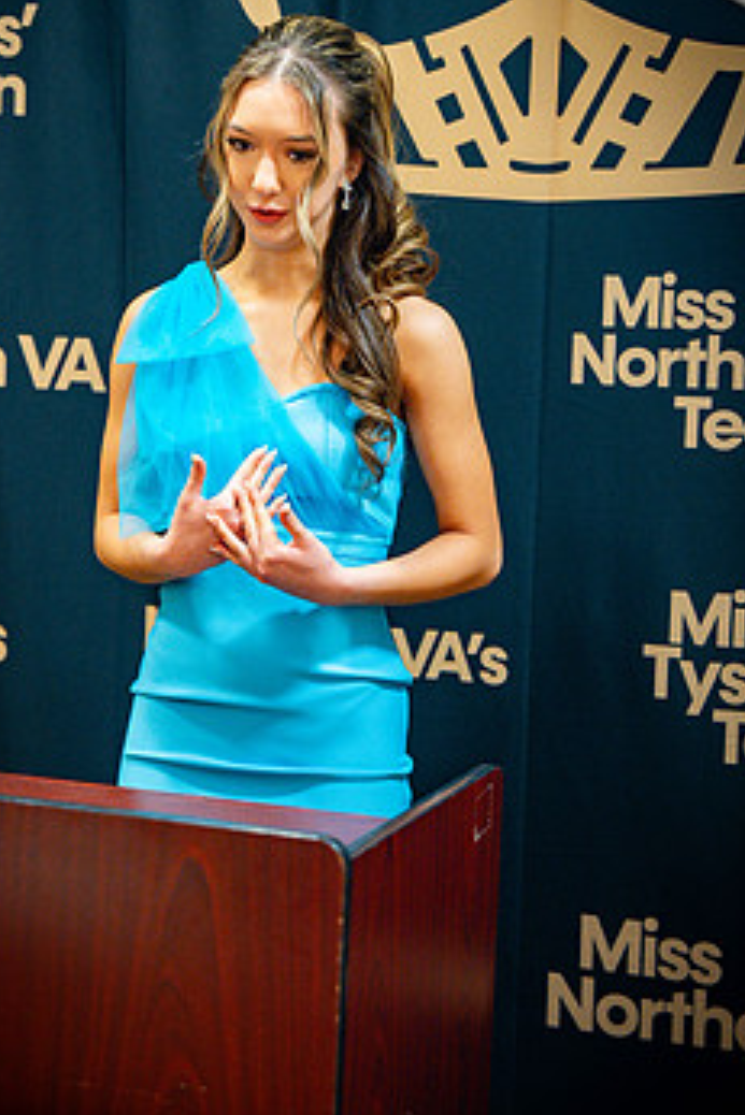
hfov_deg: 15.0
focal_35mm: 91
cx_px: 303
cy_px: 525
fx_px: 2822
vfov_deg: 22.4
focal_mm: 70
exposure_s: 1/125
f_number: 2.8
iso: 1600
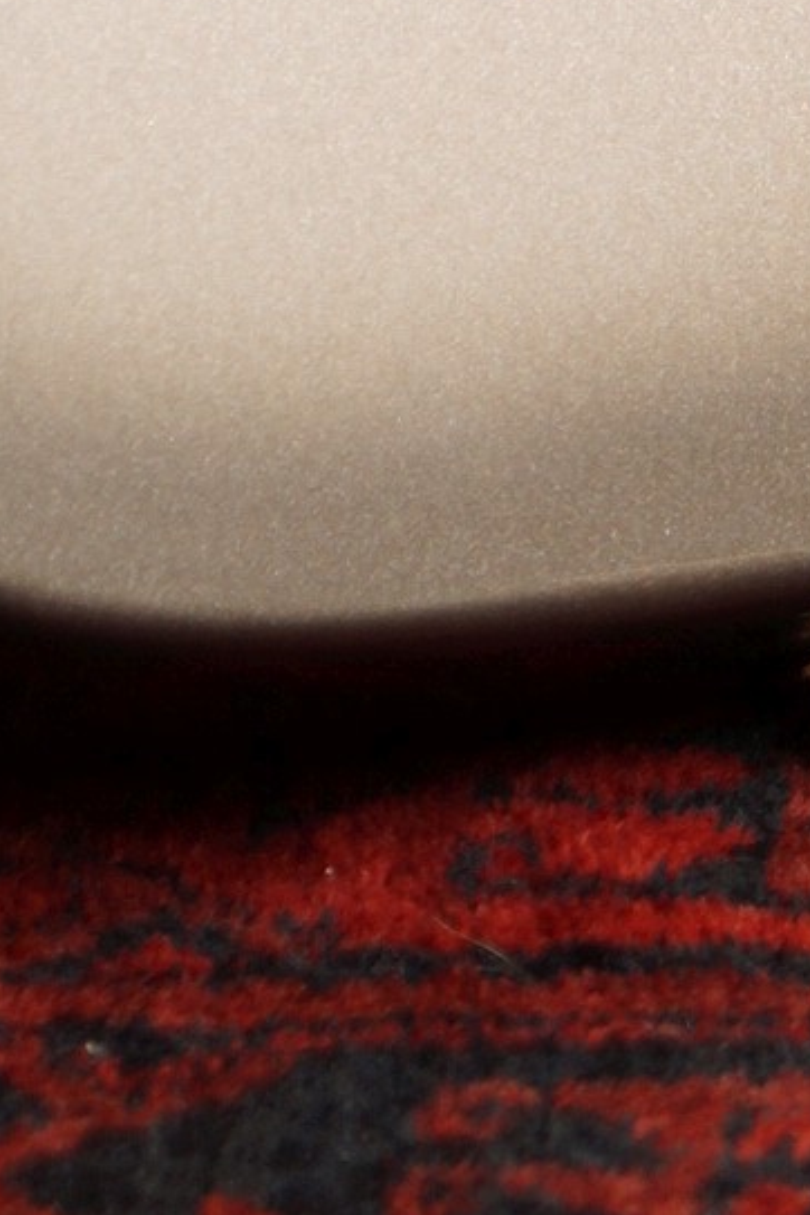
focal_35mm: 567
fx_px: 19118
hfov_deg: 2.4
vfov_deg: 3.6
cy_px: -1734
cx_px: 230
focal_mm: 75
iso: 100
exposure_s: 1/10
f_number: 5.6
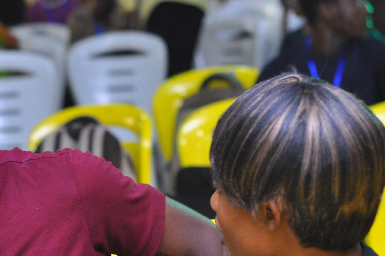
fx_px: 1794
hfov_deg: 12.2
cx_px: 123
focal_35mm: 168
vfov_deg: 8.1
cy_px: 247
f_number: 2.8
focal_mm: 50
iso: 400
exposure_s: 1/80
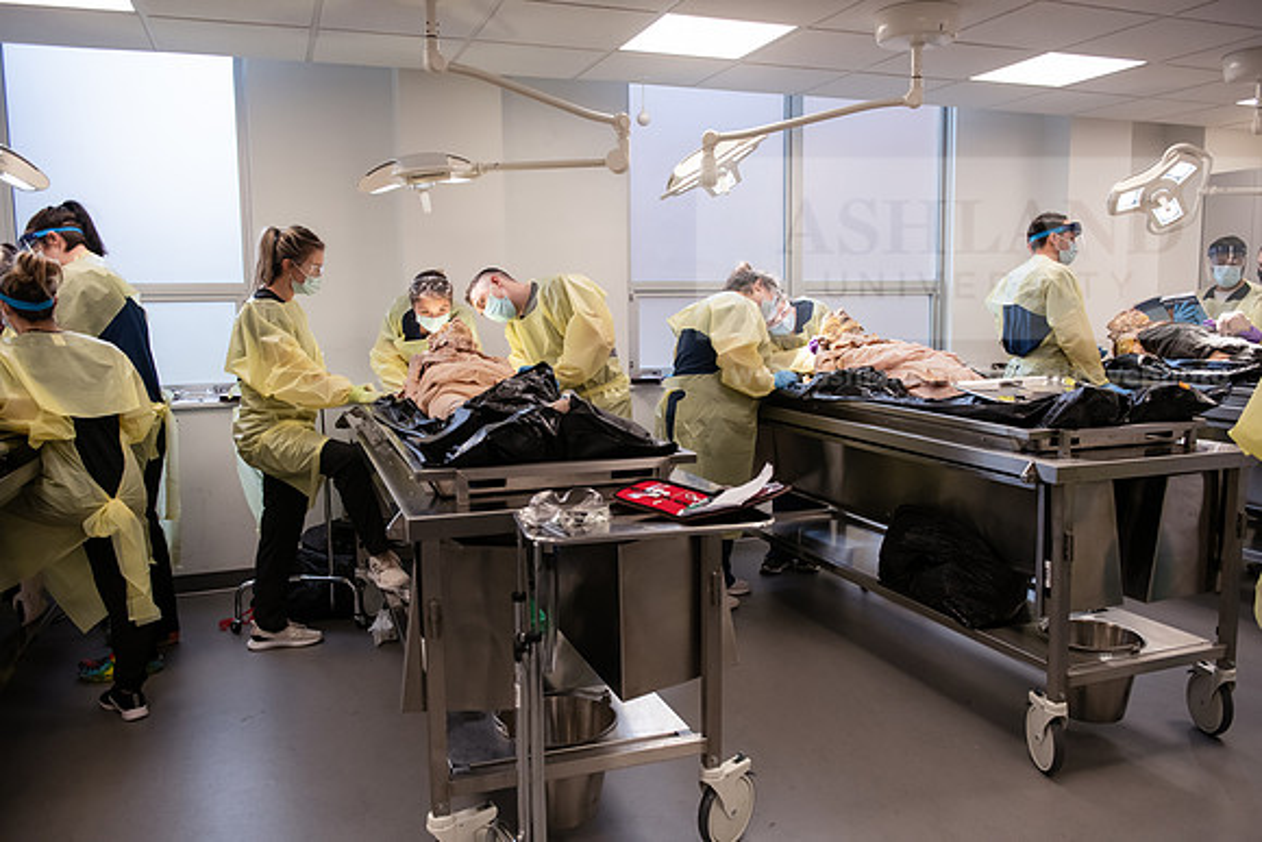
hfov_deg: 63.6
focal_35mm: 29
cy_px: 421
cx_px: 631
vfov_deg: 45.0
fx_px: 1017
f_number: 4
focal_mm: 29
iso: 1250
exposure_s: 1/320
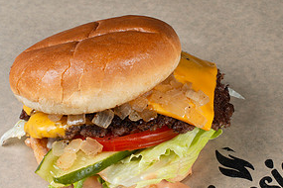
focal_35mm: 103
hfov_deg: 19.8
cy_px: 124
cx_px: 173
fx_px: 810
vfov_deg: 13.3
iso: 250
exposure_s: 1/200
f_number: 16
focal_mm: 50
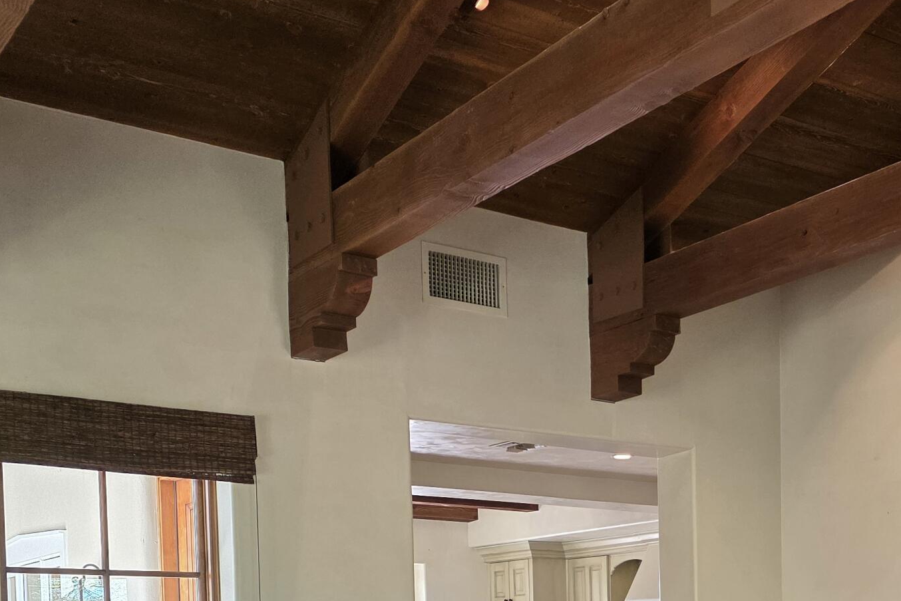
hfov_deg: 36.2
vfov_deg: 23.6
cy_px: 691
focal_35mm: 53
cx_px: 729
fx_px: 1327
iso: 200
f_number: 1.7
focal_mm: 6.3
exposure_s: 1/120
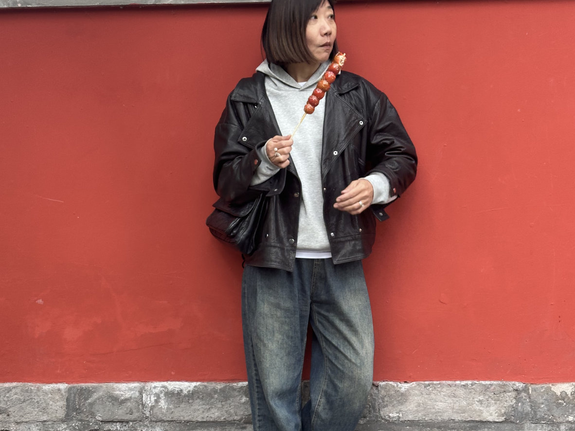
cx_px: 288
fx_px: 1079
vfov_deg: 22.5
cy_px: 269
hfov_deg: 29.8
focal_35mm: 65
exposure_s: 1/152
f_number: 1.8
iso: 50
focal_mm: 6.9
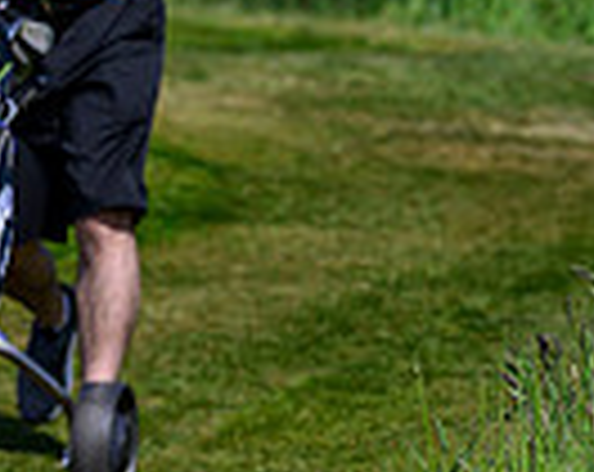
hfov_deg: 1.1
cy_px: 132
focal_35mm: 1828
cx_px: -436
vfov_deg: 0.8
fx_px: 32065
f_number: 5
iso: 500
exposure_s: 1/5000
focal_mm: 400
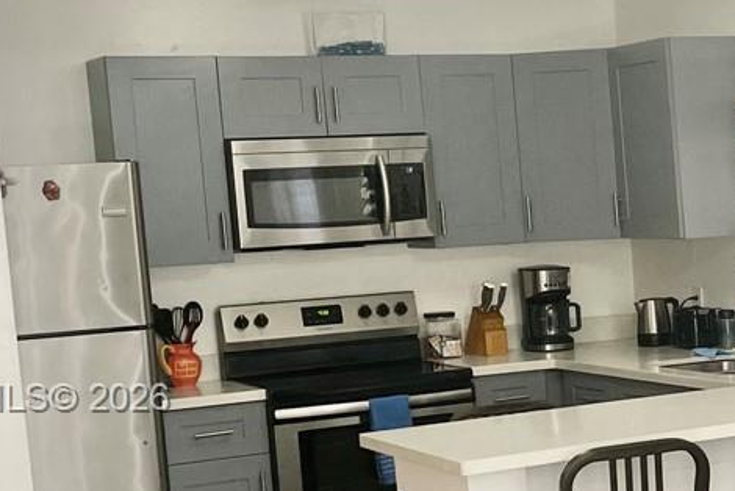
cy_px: 400
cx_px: 934
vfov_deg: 14.8
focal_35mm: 92
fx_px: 1879
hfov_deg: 20.4
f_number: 1.6
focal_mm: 4.2
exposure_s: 1/120
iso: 64
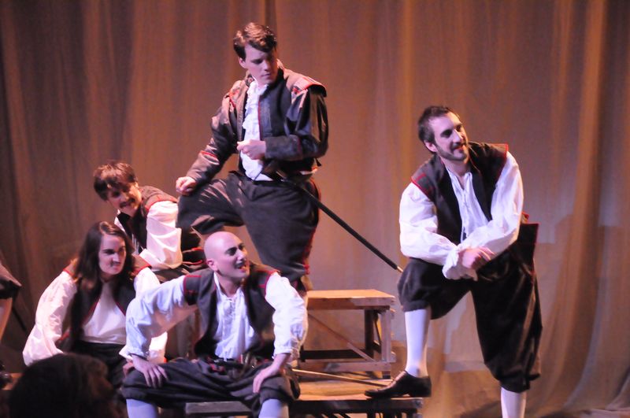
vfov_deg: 13.0
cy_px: 209
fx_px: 1835
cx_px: 315
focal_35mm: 105
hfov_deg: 19.5
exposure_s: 1/50
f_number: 5.3
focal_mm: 70
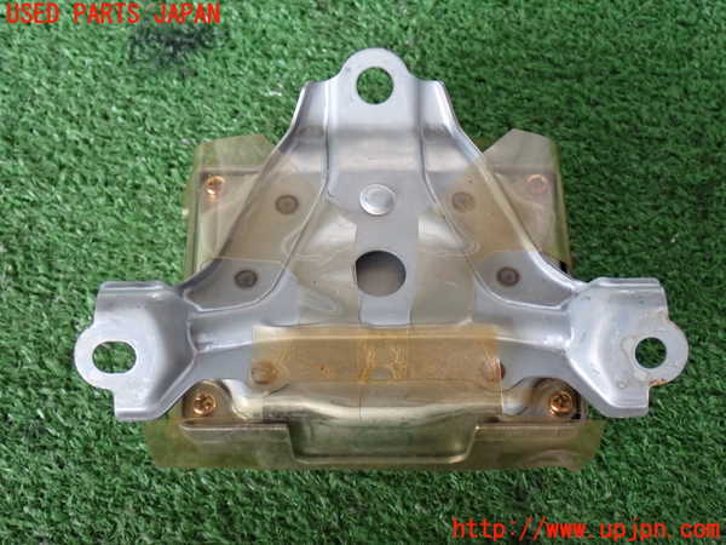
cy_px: 272
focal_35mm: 54
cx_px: 363
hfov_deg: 35.5
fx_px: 1133
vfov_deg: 27.0
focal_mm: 9.65
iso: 500
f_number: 3.3
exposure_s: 1/50
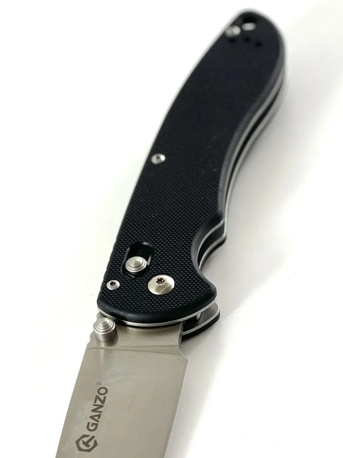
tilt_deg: -43.7
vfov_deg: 16.5
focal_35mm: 119
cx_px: 141
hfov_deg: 12.4
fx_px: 1572
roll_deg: +12.3
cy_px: 311
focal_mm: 7.5
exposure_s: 1/100
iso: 40
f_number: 2.2
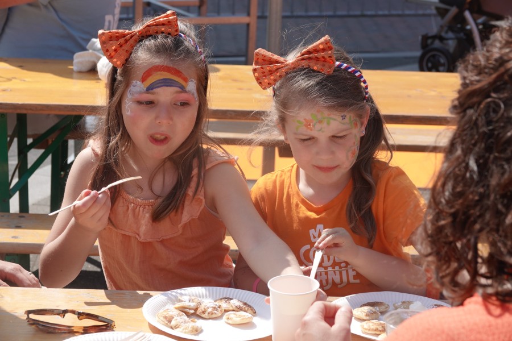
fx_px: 1180
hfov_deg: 24.5
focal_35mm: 83
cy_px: 170
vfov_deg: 16.5
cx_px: 256
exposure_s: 1/640
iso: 100
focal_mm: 30.5
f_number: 4
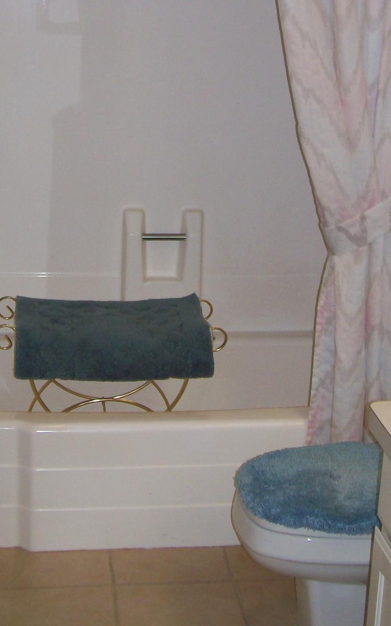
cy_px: 112
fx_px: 1074
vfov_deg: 31.5
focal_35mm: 63
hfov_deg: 20.6
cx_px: 215
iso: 80
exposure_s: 1/64
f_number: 2.7
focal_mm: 6
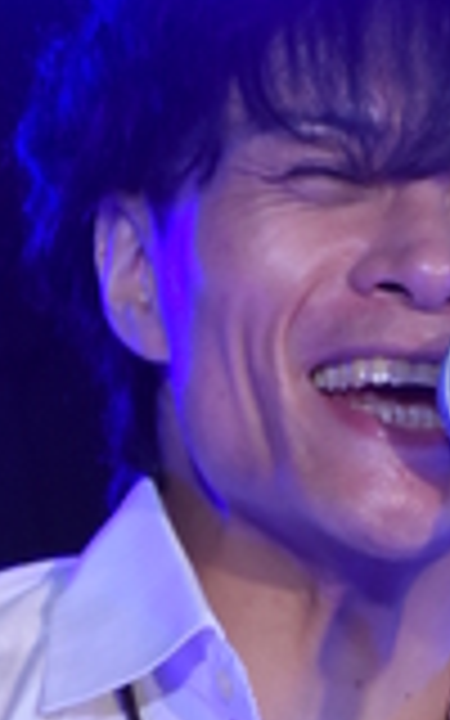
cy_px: 1246
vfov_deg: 3.9
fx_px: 10478
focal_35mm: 534
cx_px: 614
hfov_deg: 2.5
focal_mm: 70
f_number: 5.3
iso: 640
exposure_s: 1/60
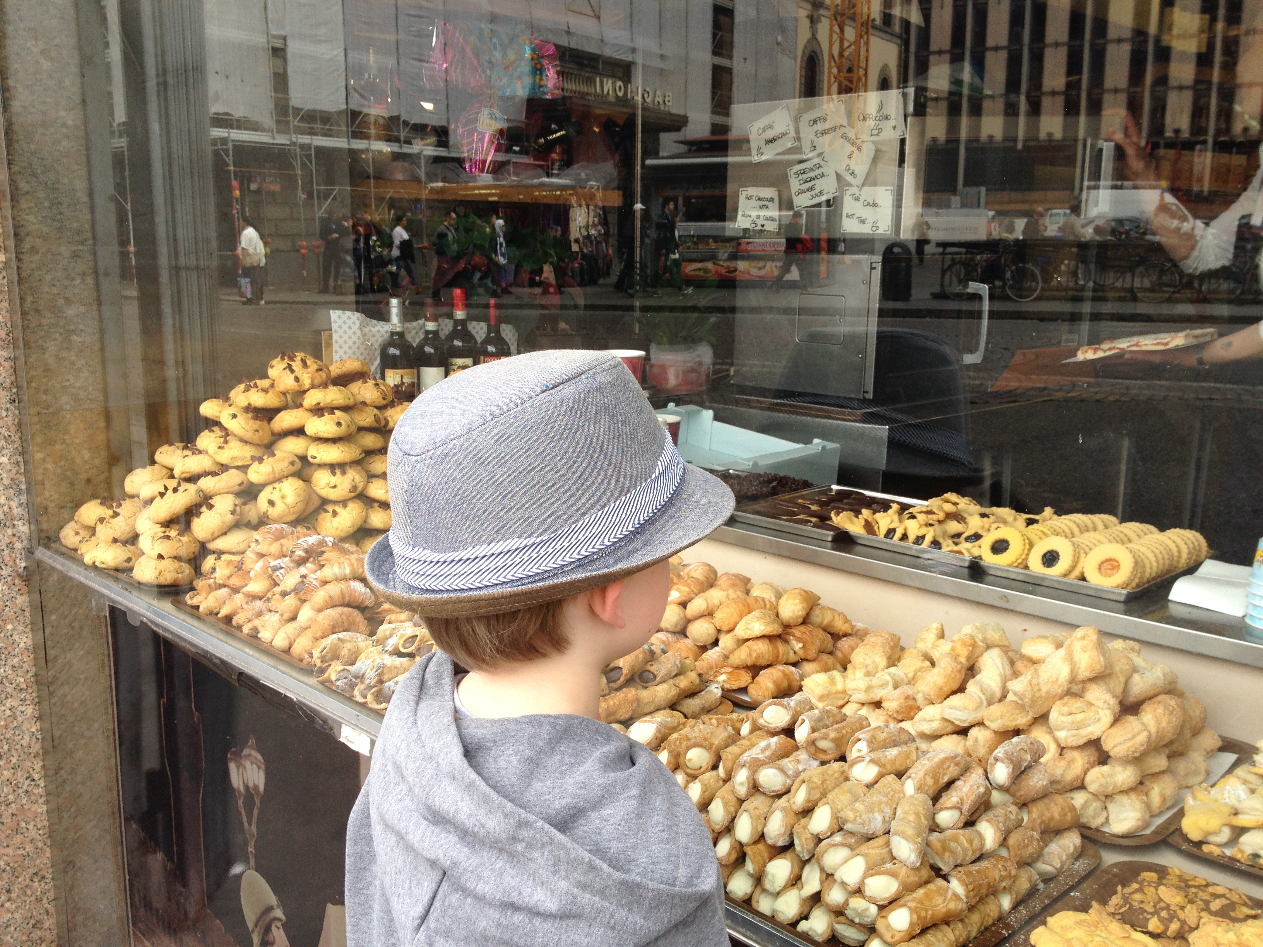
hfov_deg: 52.6
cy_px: 474
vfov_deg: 40.7
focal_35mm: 35
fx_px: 1277
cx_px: 632
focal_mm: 4.28
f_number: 2.4
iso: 50
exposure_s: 1/201
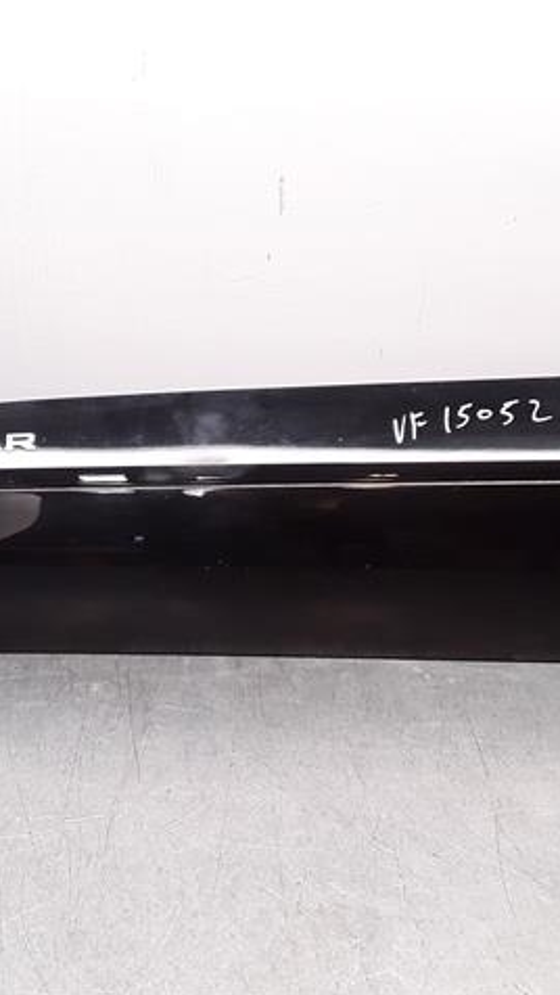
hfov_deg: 28.8
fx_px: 1082
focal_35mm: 41
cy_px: 500
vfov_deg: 49.4
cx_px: 182
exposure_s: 1/50
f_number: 1.9
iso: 50
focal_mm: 2.91
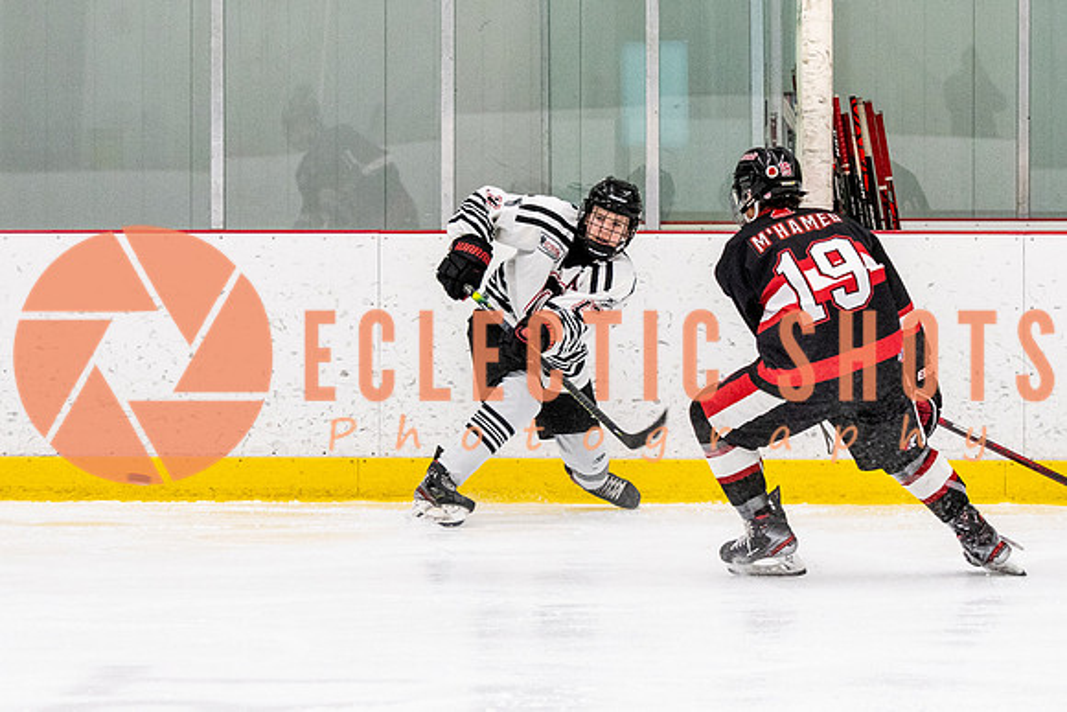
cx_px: 534
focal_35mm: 231
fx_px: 6837
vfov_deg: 6.0
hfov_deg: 8.9
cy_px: 175
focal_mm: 102
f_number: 2.8
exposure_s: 1/640
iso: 1600
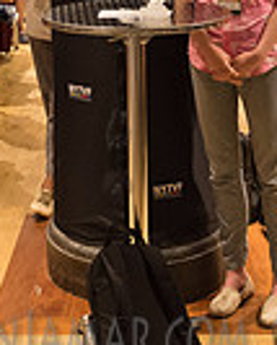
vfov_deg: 18.2
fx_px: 1001
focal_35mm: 98
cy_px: -102
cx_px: 116
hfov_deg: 15.8
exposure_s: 1/200
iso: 3200
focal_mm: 24
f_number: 3.5
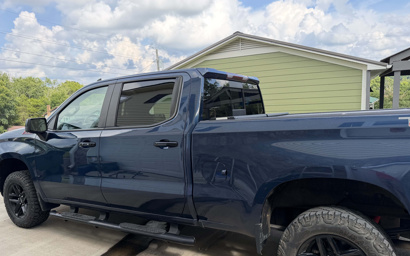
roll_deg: +3.0
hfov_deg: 68.3
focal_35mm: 27
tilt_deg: -10.1
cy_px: 147
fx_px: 302
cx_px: 194
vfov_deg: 45.9
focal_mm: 6.76
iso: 100
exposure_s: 1/1156
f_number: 1.78
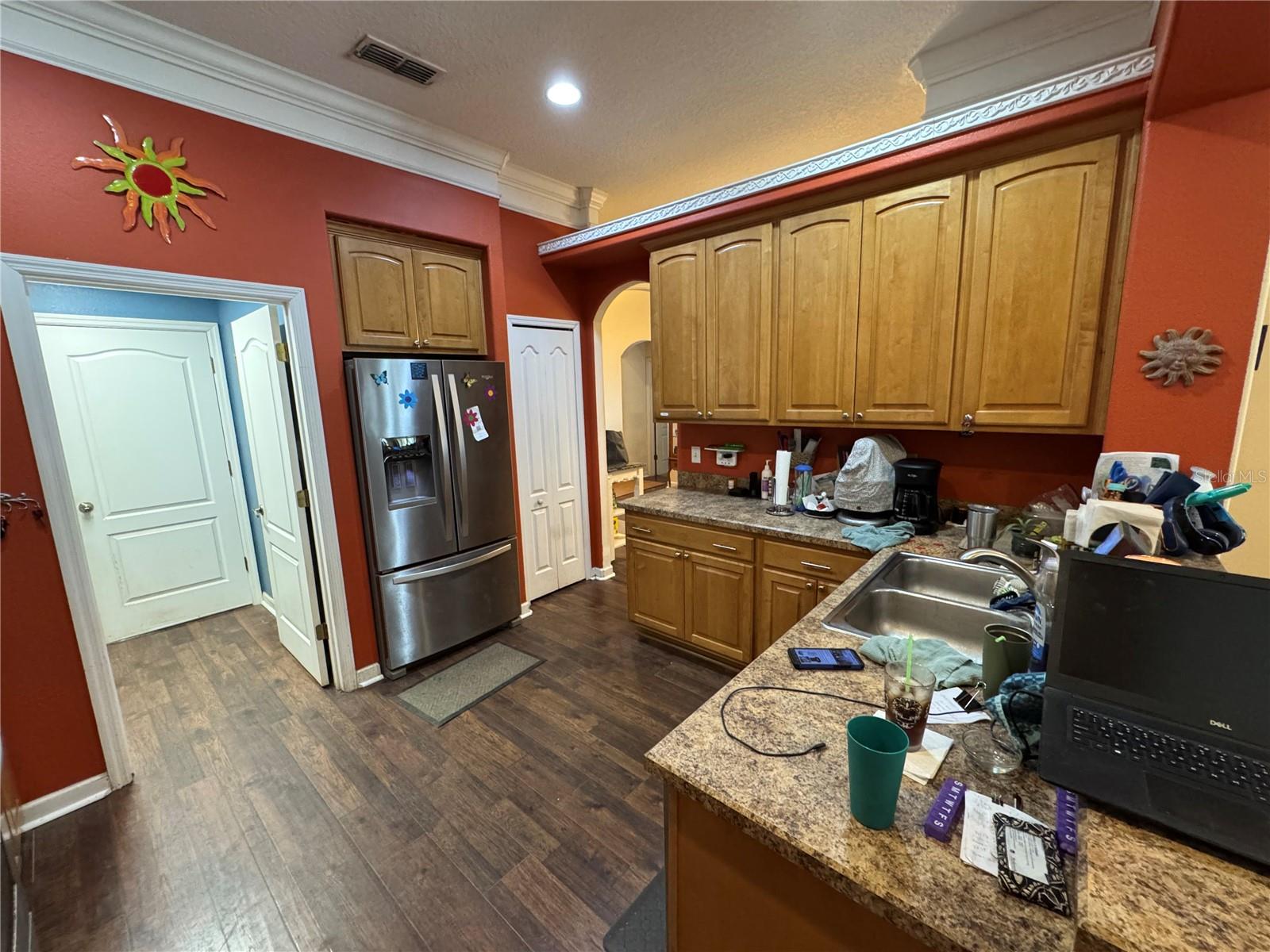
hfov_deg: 102.1
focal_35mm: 14
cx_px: 635
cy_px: 476
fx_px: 514
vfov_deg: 85.7
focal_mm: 2.22
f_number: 2.2
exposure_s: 1/60
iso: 640
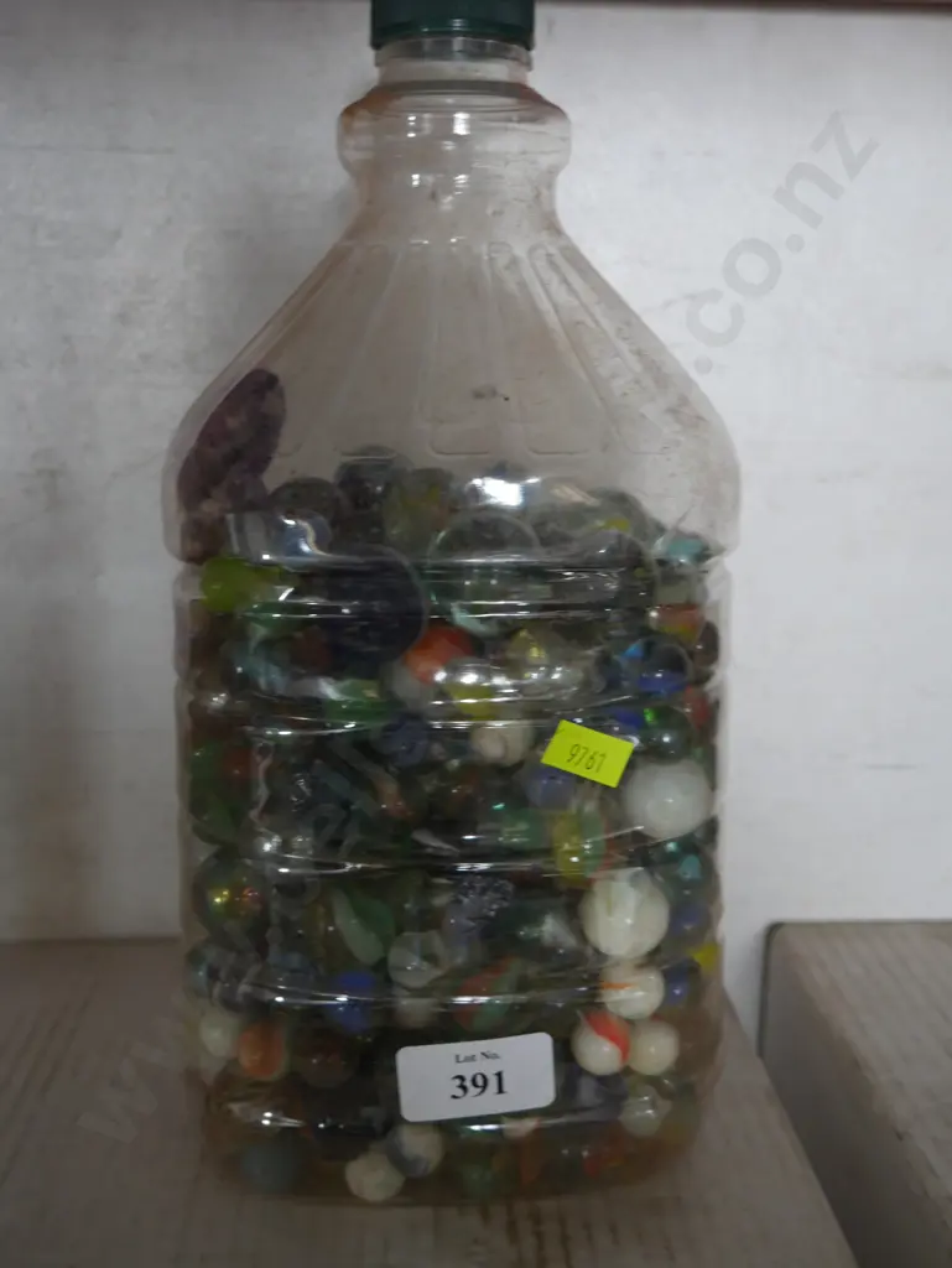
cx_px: 476
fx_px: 1246
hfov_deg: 41.8
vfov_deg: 53.9
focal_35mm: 34
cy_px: 634
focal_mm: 17
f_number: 4
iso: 640
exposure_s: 1/60
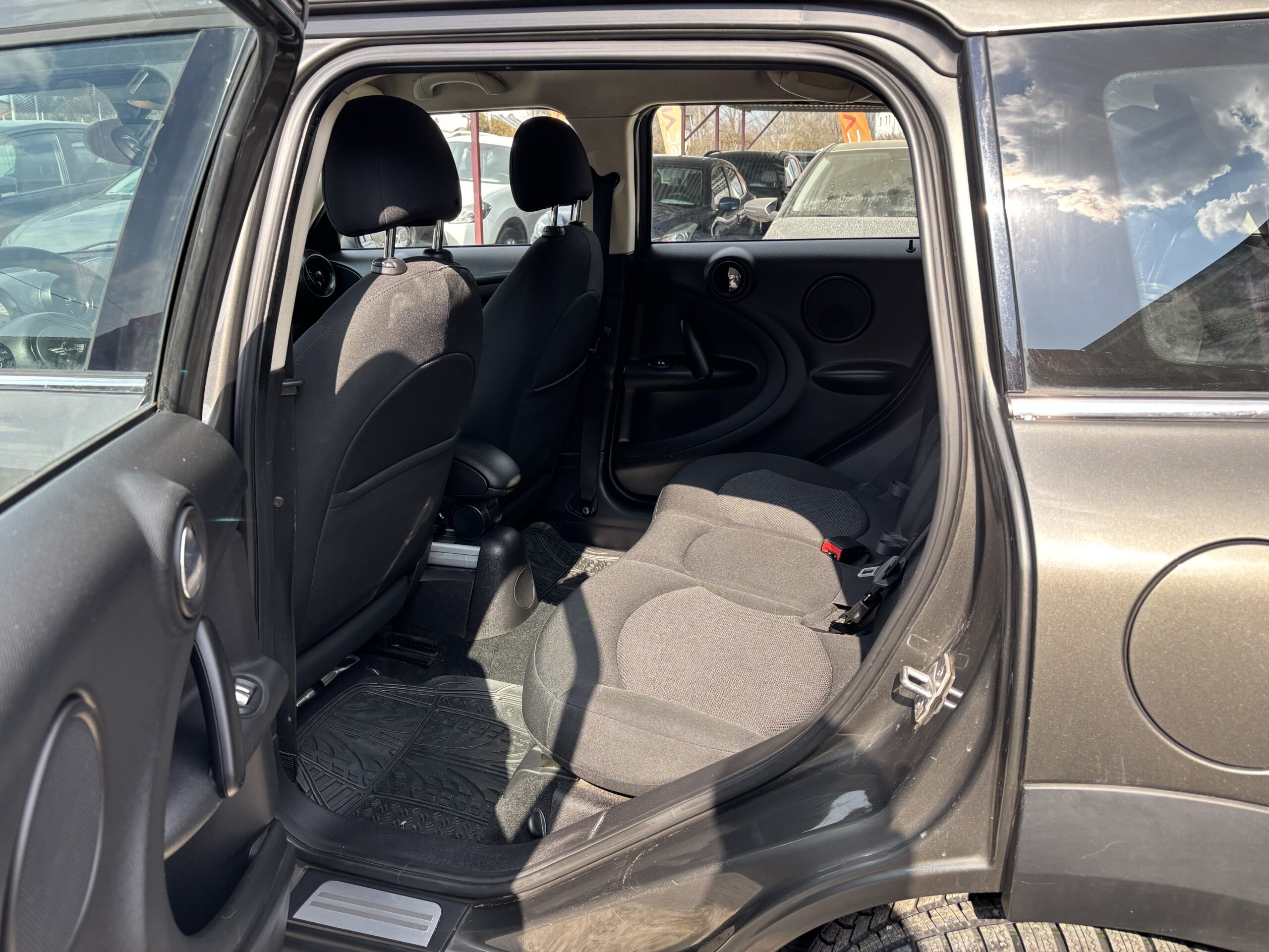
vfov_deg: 53.1
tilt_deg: -12.0
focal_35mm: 26
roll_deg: -0.7
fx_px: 953
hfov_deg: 67.3
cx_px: 634
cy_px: 476
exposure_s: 1/315
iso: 50
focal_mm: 5.96
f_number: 1.6
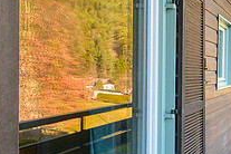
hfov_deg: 35.7
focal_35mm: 42
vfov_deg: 31.9
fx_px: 269
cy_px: 79
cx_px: 281
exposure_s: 1/100
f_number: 11
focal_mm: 10
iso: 500
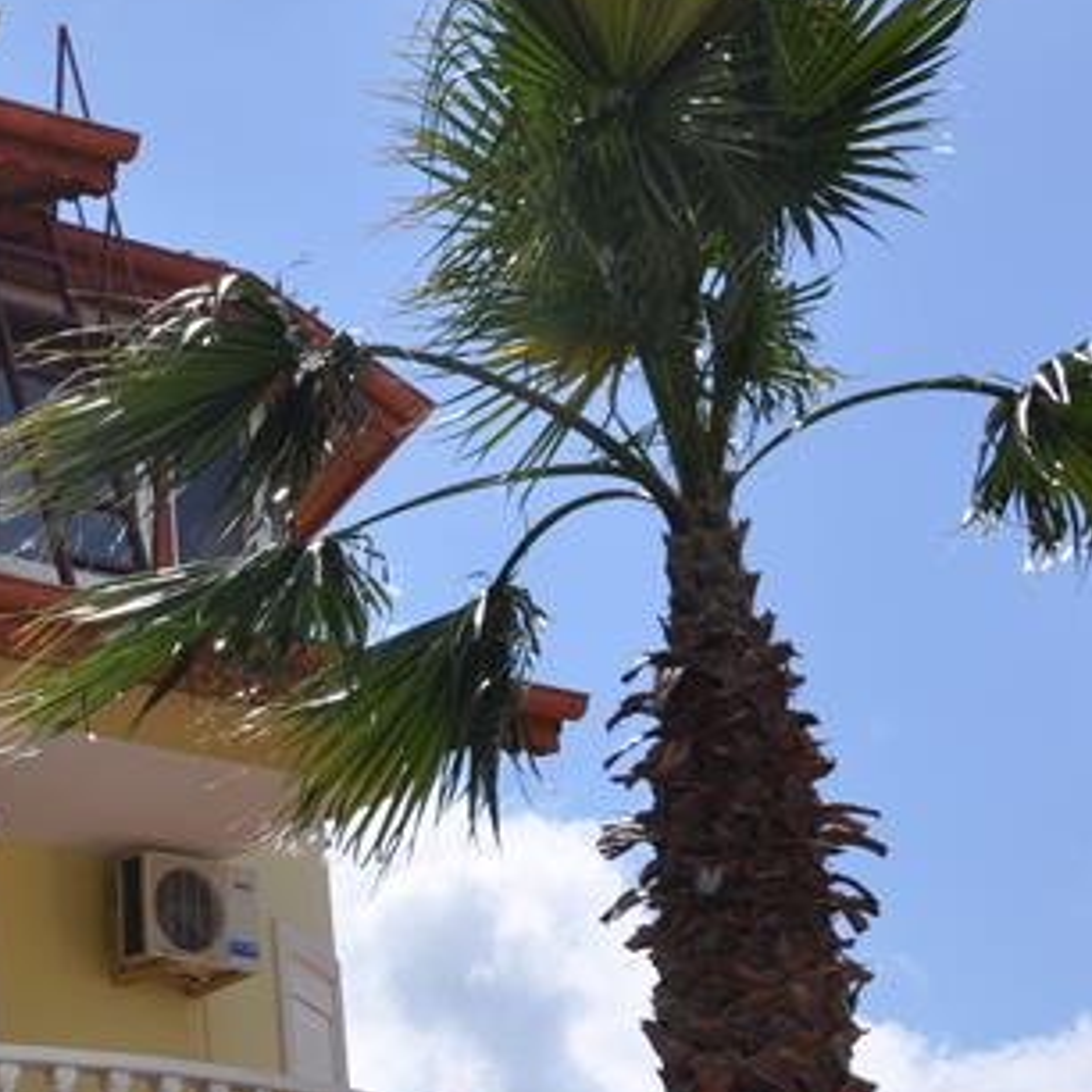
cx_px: -500
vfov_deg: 16.1
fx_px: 3798
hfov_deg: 15.2
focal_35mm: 106
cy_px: 1046
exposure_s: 1/400
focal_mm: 25
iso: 200
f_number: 10
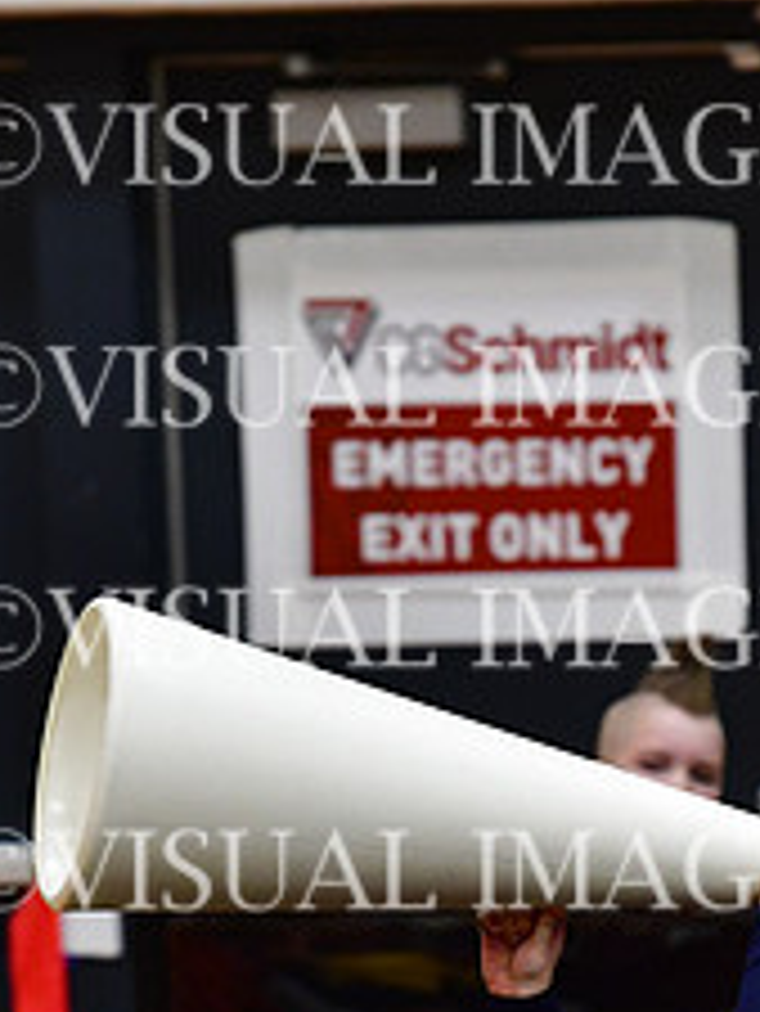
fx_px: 21759
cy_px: 1232
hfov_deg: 2.0
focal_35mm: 744
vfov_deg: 2.7
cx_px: 825
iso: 4000
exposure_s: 1/500
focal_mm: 200
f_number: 4
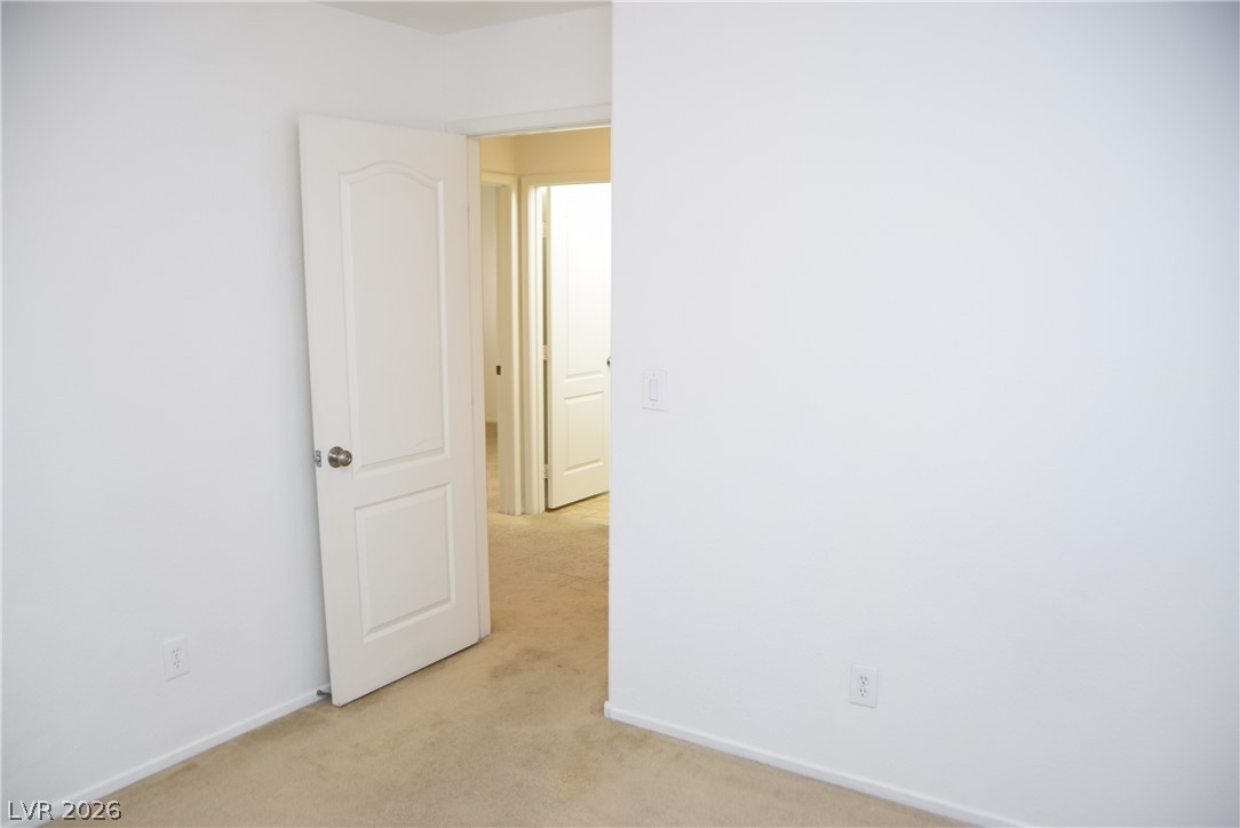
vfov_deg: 48.0
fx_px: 930
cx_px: 620
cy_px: 414
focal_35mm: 27
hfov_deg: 67.4
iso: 400
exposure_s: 1/60
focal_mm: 18
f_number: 4
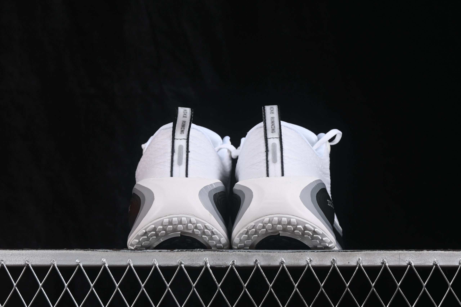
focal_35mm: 75
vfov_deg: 18.2
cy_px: 154
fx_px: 960
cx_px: 230
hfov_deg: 27.0
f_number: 8
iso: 160
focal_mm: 50
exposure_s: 1/80
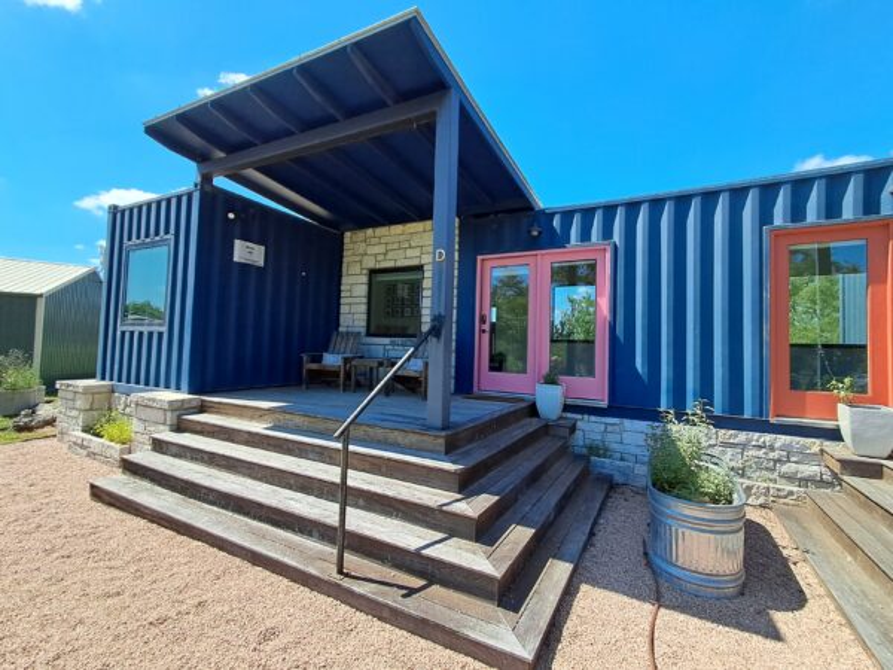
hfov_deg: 94.5
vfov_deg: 78.1
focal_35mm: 16
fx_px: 413
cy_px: 335
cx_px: 446
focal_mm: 1.64
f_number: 2.2
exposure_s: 1/1111
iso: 40
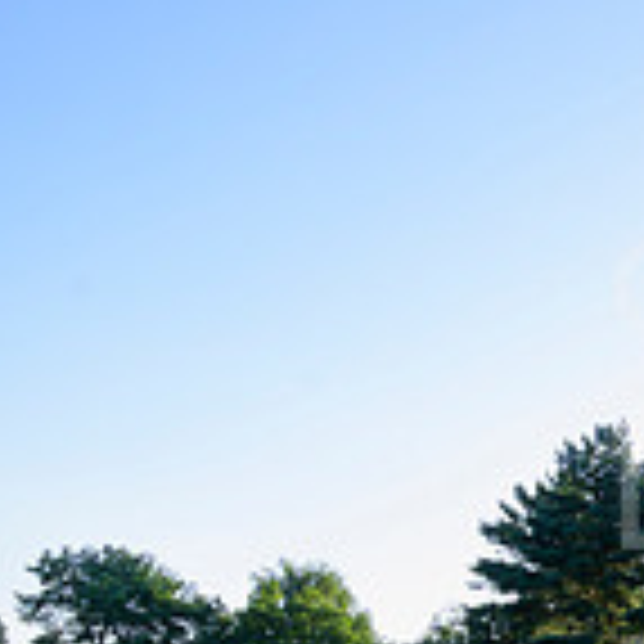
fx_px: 1768
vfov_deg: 19.9
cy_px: 664
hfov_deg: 17.1
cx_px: 1141
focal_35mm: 84
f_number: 8
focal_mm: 24
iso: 160
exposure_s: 1/125
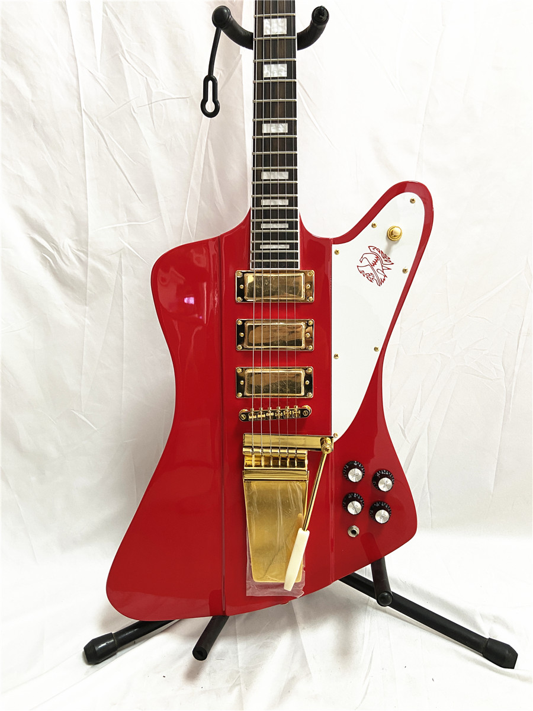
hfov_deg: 53.1
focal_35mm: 26
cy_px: 356
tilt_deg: -16.1
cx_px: 266
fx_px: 534
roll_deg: +1.0
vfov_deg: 67.3
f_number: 1.8
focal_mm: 4.25
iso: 100
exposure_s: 1/50
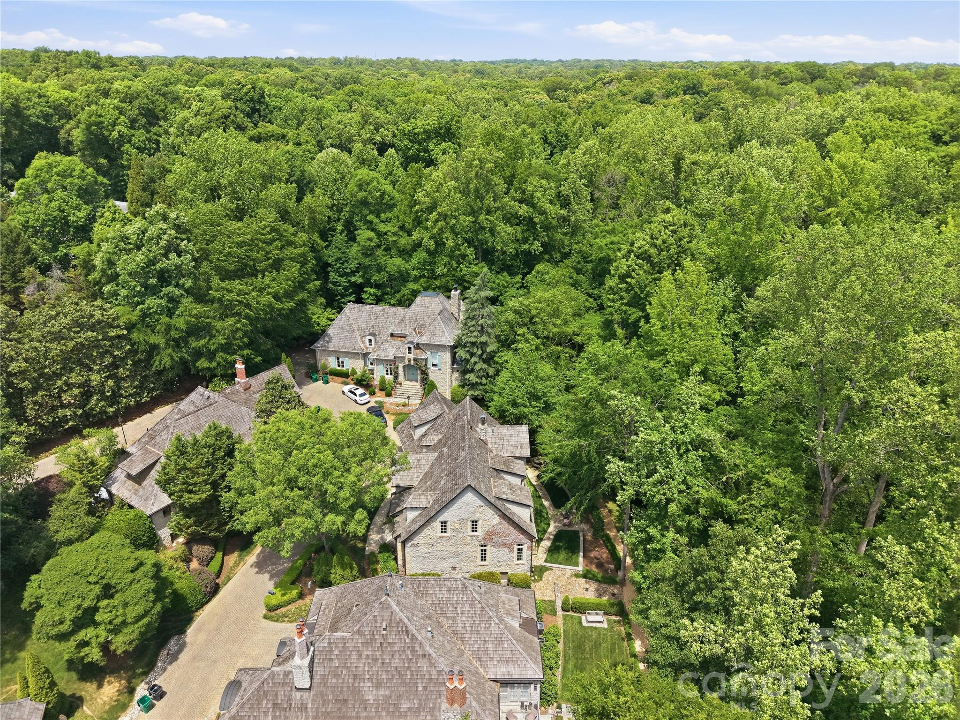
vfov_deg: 56.8
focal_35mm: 24
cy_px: 360
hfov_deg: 71.6
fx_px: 666
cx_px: 480
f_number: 1.8
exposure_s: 1/3200
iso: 290
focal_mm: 8.7
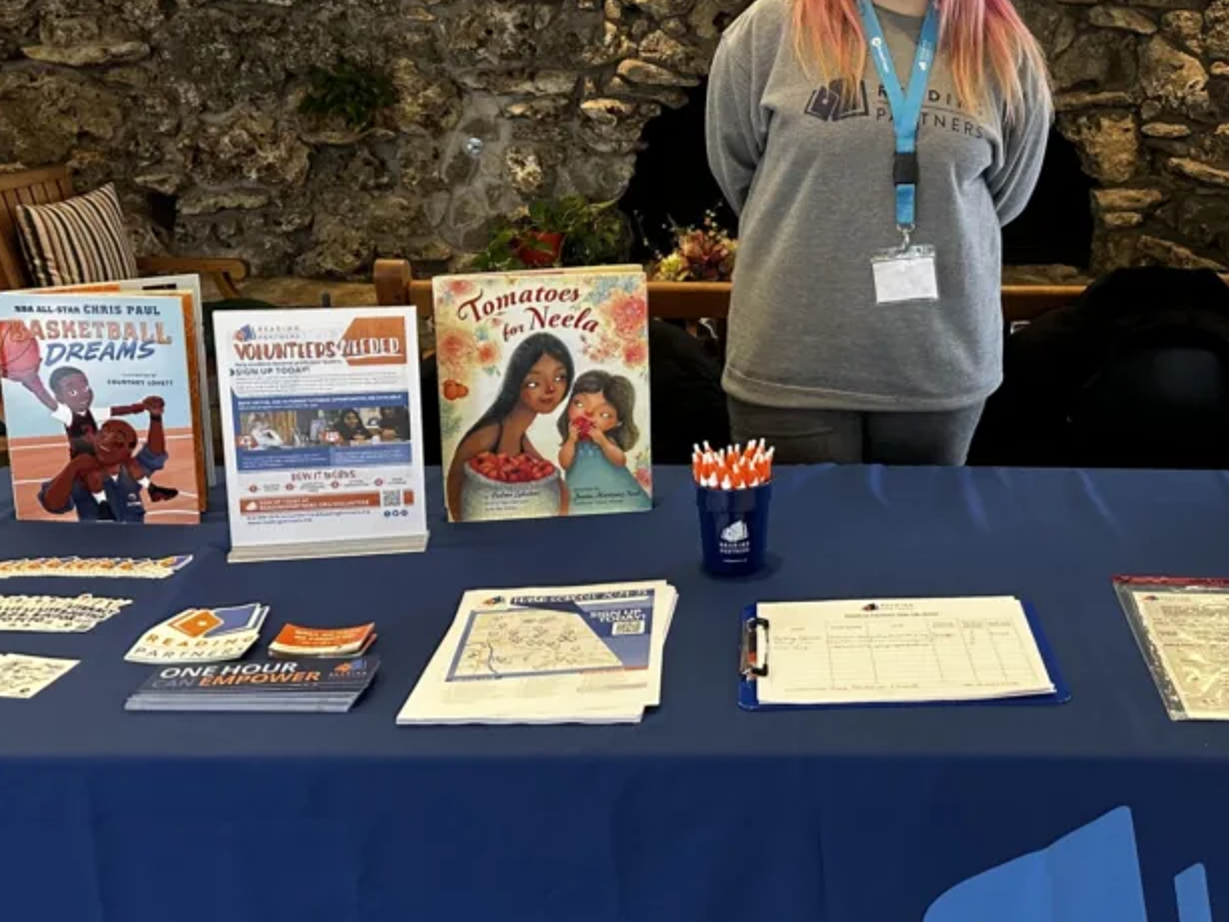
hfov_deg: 45.8
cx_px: 857
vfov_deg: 35.5
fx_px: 1421
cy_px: 282
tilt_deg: -11.6
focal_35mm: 40
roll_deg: -0.6
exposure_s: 1/60
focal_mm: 6.86
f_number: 1.78
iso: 320
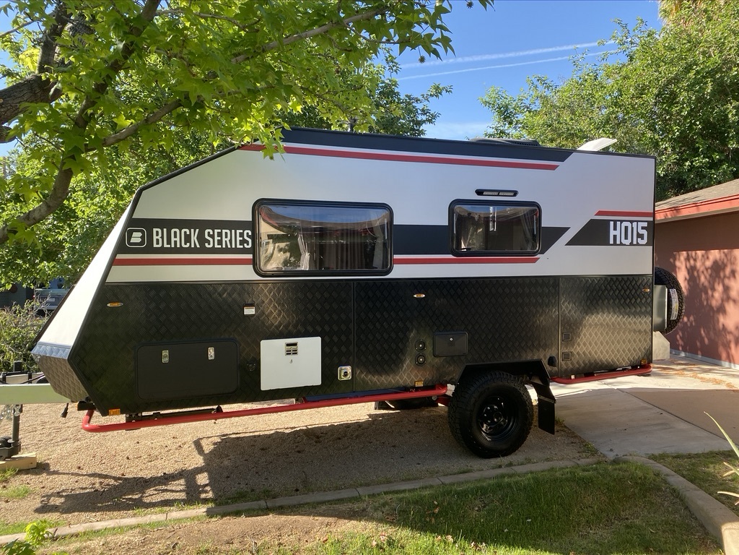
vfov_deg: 53.1
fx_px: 555
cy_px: 278
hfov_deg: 67.3
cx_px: 370
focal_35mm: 26
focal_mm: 4.25
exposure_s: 1/585
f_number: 1.8
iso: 32
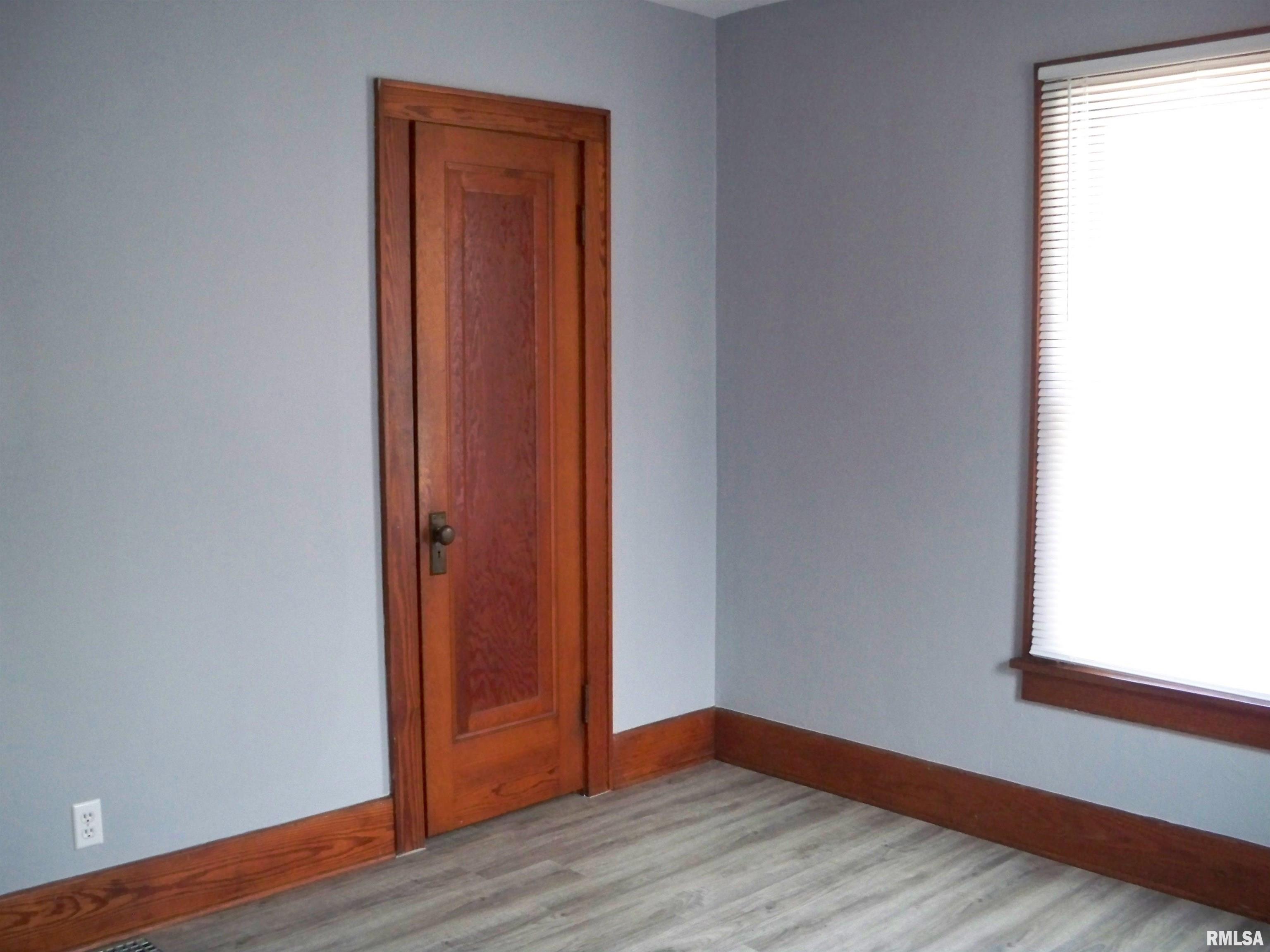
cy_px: 476
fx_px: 1284
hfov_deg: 52.6
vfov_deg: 40.7
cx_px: 635
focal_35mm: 35
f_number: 3.1
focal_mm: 6.3
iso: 640
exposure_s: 1/60
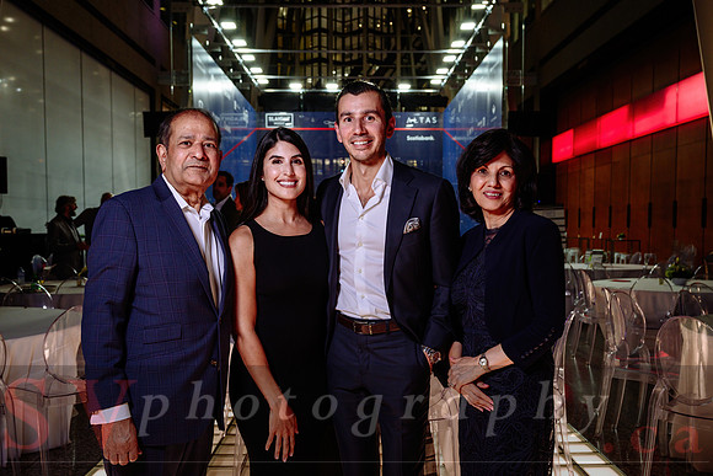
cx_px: 357
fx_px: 720
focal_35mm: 36
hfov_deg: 52.7
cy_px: 272
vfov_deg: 36.5
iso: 800
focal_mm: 29.5
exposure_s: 1/80
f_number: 4.5
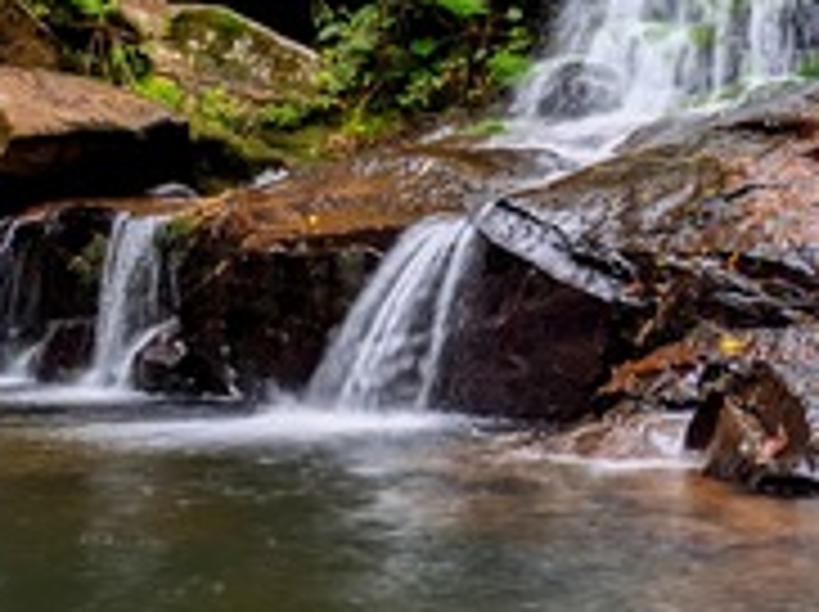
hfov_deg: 22.0
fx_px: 2079
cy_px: 63
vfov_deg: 16.5
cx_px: 657
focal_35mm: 88
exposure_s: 1/100
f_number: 1.89
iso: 55
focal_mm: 5.43
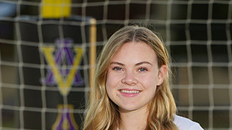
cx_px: 129
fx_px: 4808
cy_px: 175
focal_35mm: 782
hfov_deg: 2.8
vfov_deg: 1.6
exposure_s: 1/200
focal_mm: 358
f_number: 9
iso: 200
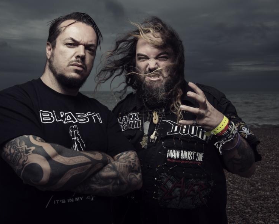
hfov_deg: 45.7
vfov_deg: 37.4
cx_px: 120
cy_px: 111
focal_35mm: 40
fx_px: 330
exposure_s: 1/320
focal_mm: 35
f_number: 10
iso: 50
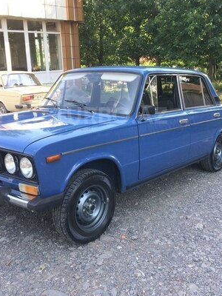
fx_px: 308
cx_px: 110
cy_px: 115
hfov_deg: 39.7
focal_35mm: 36
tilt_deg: -6.5
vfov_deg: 51.0
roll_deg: +1.5
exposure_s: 1/253
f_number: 2.2
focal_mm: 4.15
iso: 32
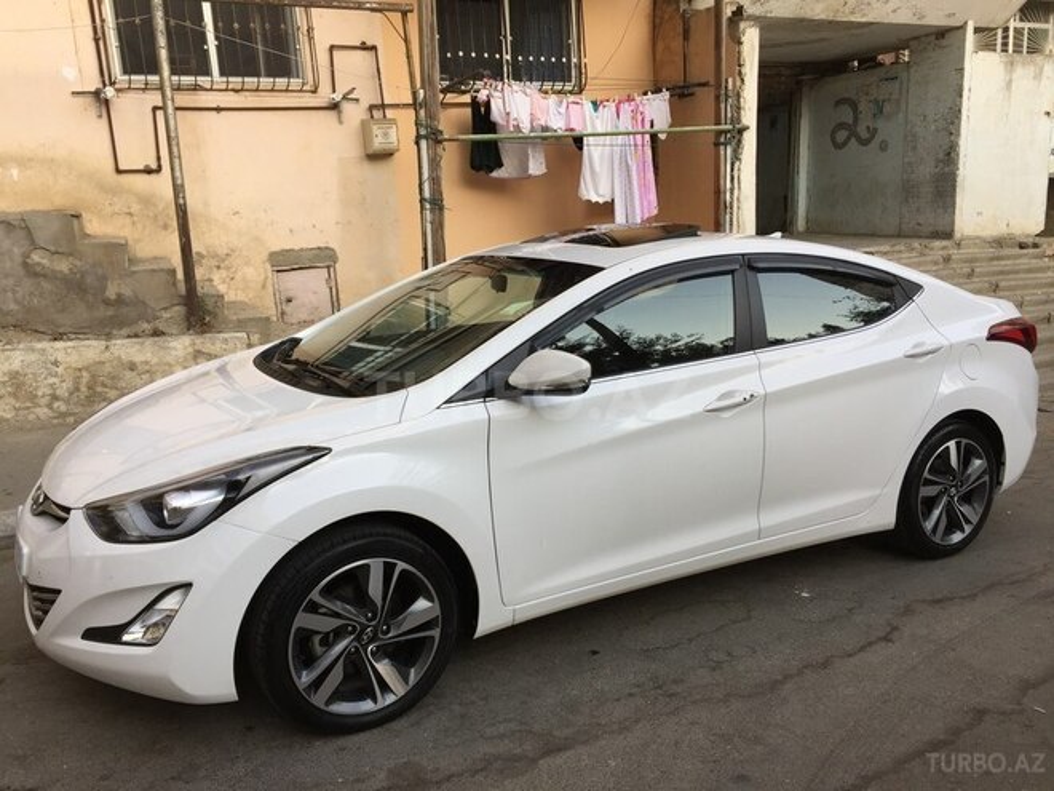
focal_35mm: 29
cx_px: 527
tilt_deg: -10.6
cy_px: 396
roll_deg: +2.1
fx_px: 883
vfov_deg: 48.2
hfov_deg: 61.7
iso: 32
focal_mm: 4.15
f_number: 2.2
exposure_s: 1/297
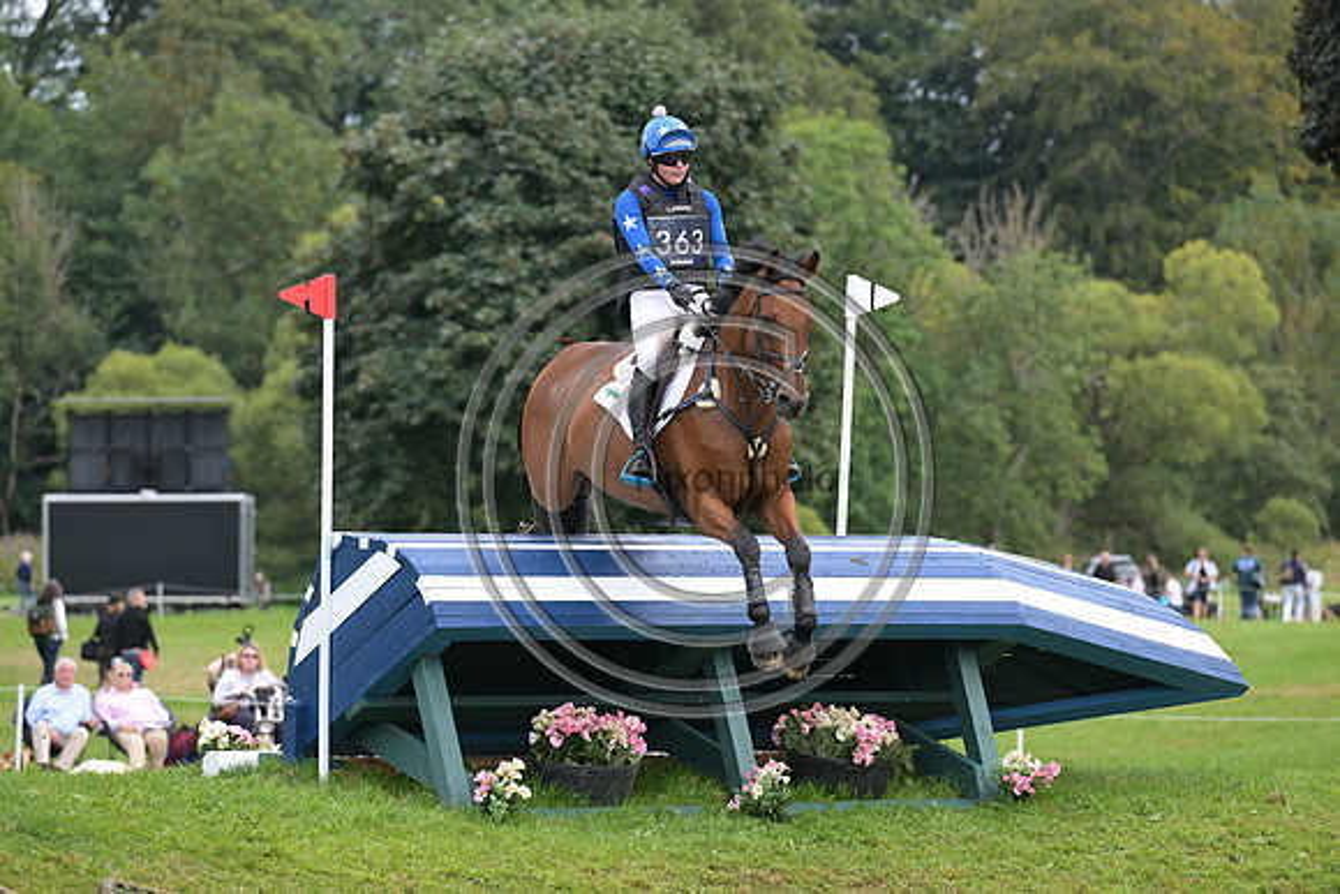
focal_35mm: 200
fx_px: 7446
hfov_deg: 10.3
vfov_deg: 6.9
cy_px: 447
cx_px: 670
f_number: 5.6
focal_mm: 200
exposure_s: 1/1250
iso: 1100
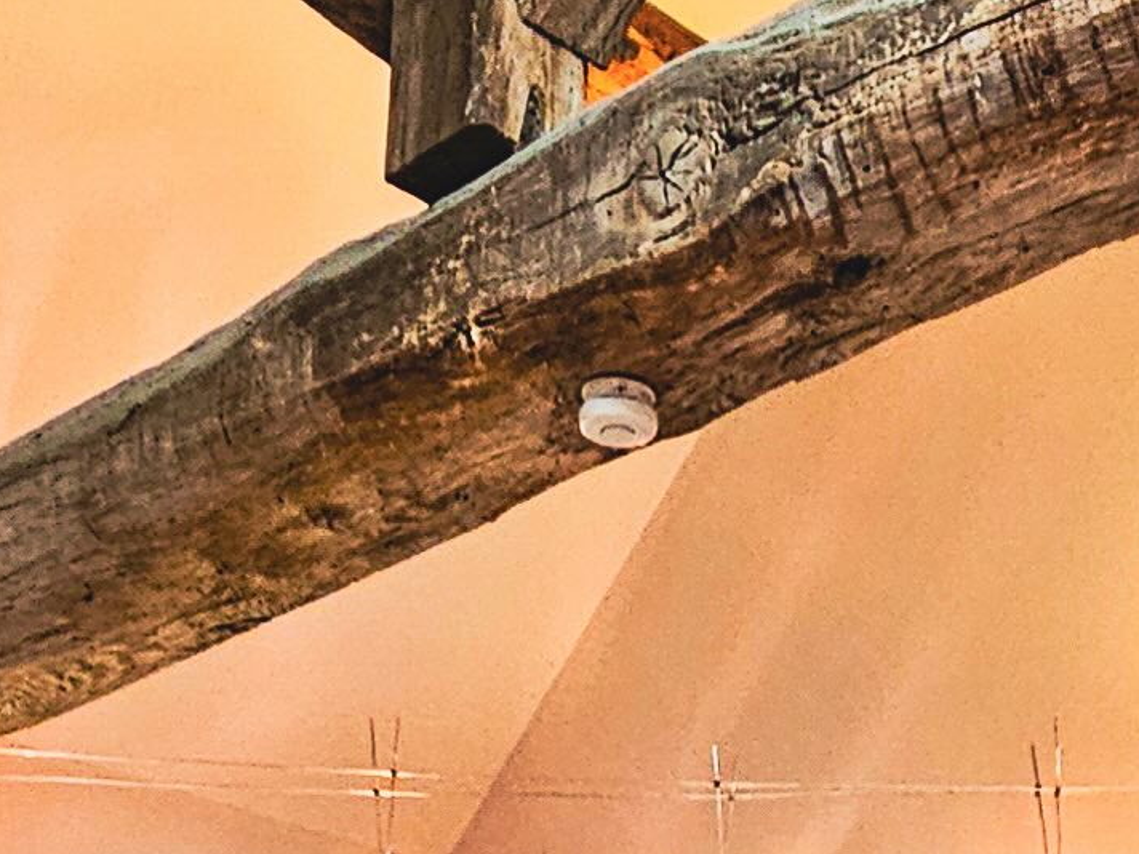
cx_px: 1067
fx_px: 2402
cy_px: 1604
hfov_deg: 25.7
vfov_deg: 16.4
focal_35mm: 73
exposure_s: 1/50
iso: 250
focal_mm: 2.2
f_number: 2.2
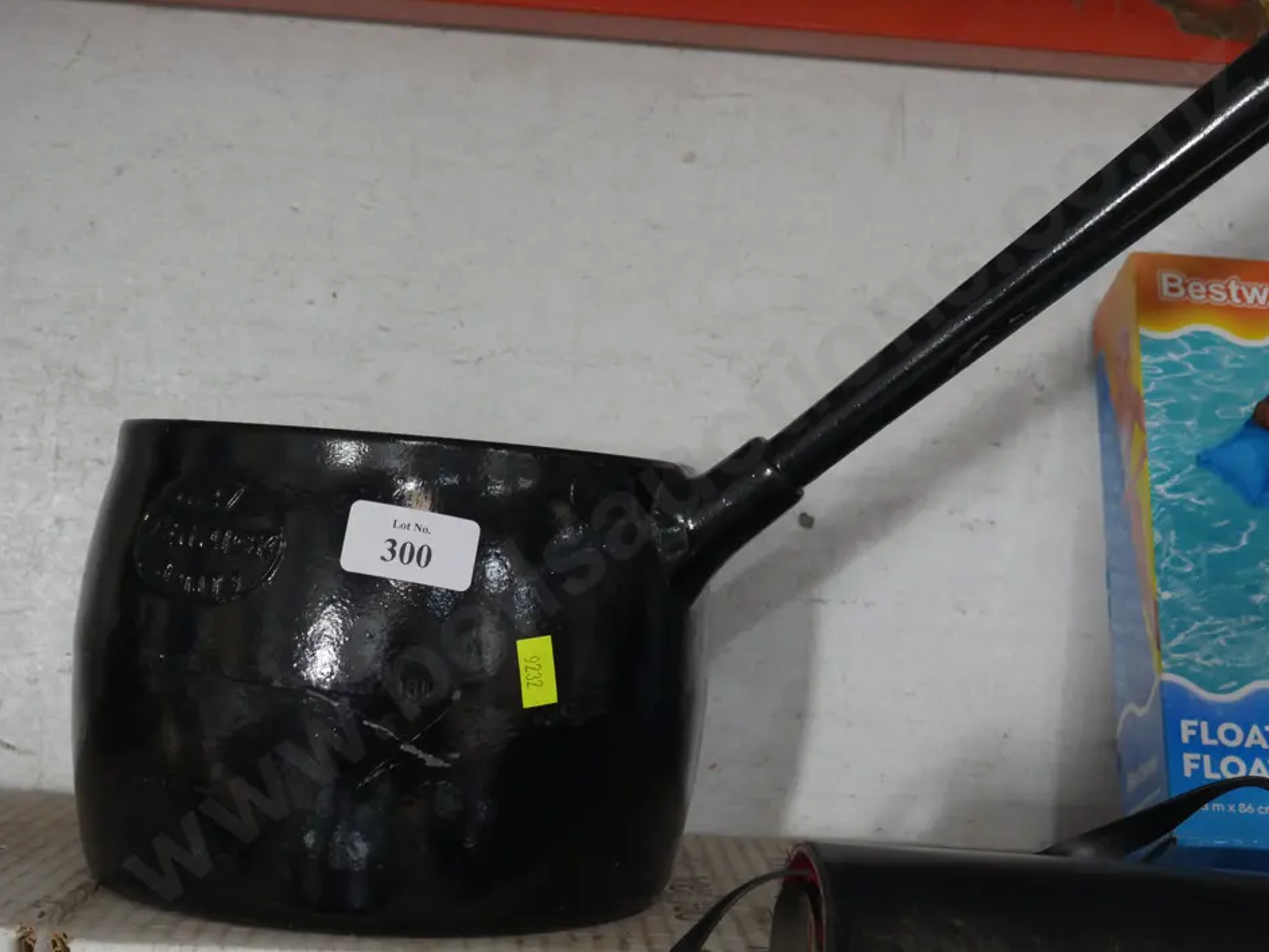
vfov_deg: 29.1
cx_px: 687
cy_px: 475
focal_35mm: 50
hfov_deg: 38.2
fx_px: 1833
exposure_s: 1/60
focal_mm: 23
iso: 2000
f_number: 5.1
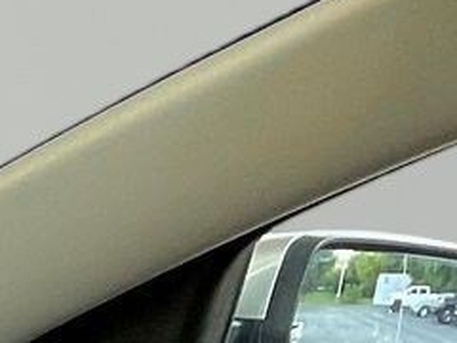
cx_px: -914
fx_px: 2548
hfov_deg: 8.5
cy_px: 1075
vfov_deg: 6.8
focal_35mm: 193
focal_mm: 3
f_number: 1.8
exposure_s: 1/60
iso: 100
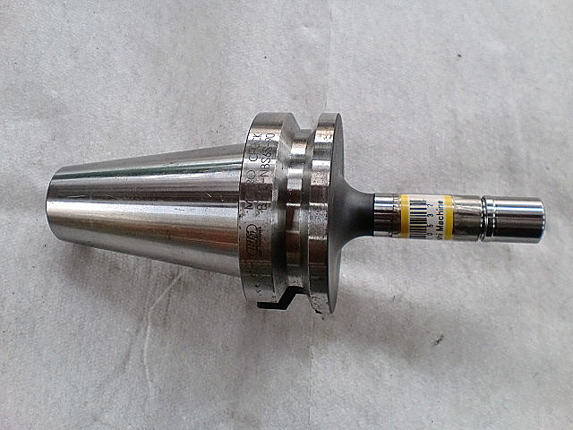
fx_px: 579
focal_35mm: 35
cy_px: 215
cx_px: 286
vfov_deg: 40.7
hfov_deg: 52.6
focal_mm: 6.3
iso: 200
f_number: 3.1
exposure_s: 1/60
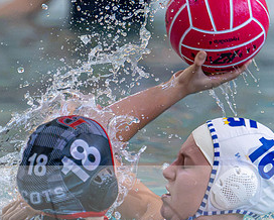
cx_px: 246
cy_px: 81
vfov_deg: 1.9
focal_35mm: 832
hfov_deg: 2.3
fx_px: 6752
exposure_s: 1/1000
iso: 14400
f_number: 4
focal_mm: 240
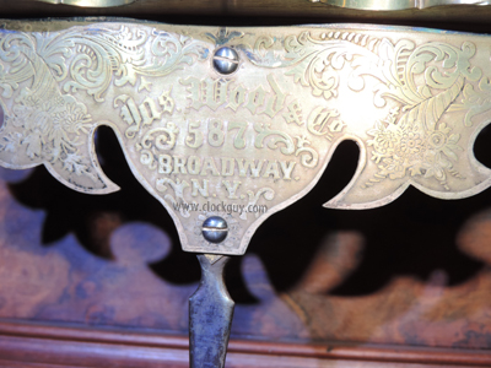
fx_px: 780
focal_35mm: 55
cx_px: 246
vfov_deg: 26.6
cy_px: 184
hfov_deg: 34.9
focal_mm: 9.8
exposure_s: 1/30
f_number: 3.7
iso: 200
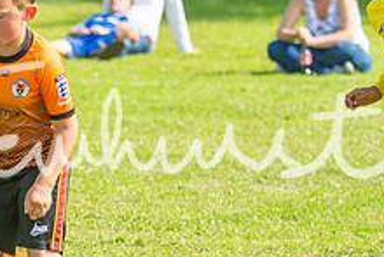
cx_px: -94
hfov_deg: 5.1
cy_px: 139
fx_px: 4301
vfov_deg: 3.4
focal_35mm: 403
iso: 250
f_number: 3.2
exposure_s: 1/1600
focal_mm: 102
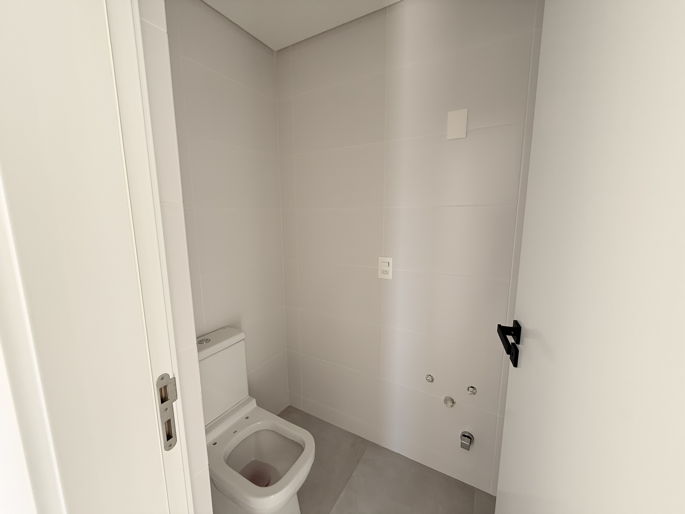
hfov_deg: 102.1
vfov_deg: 85.7
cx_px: 342
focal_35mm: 14
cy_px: 257
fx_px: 277
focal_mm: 2.22
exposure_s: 1/99
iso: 125
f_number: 2.2
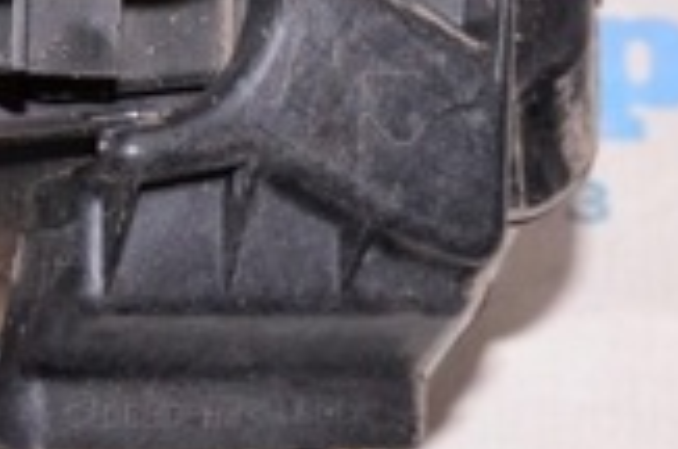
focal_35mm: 165
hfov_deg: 12.4
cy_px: -69
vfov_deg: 8.2
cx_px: 158
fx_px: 3101
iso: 1600
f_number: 8
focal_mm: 28
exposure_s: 1/125
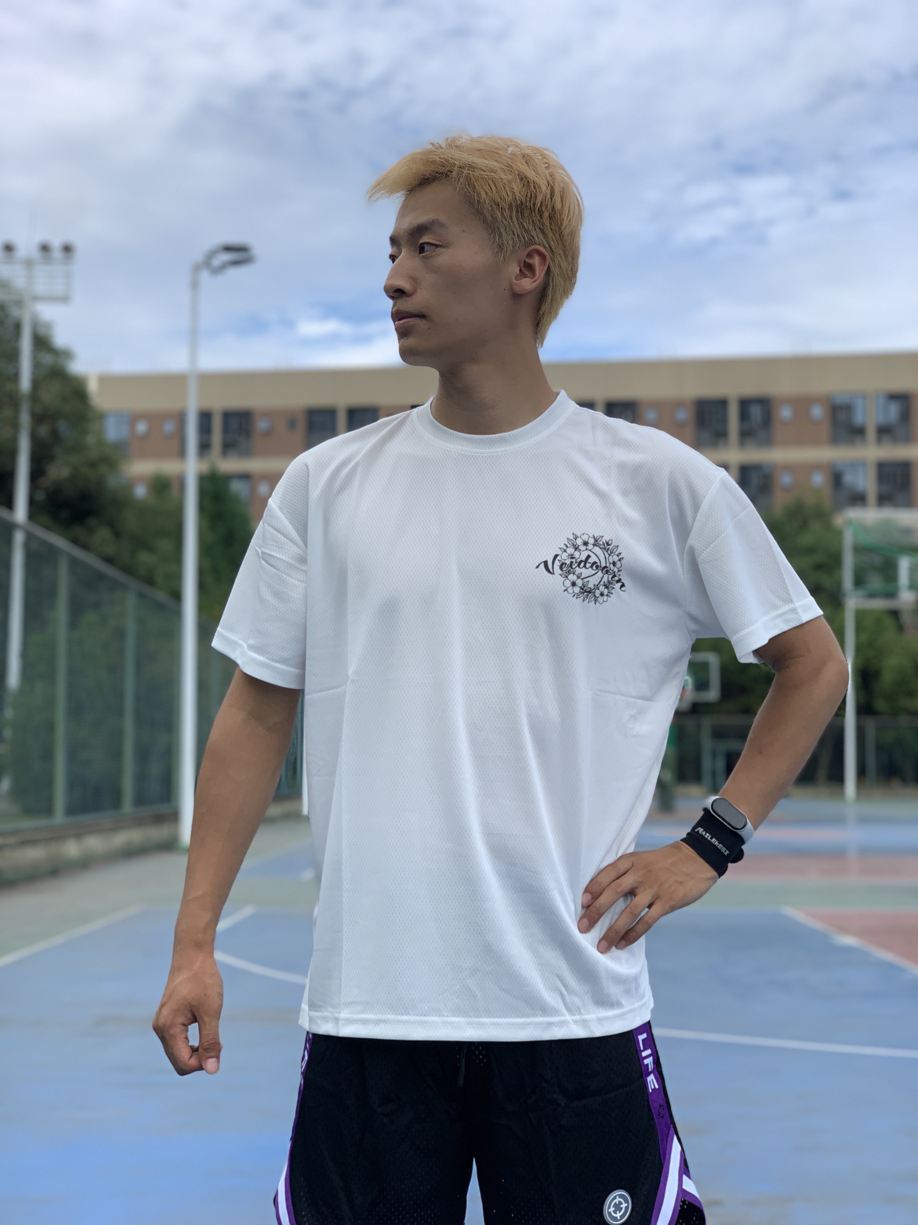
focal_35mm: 52
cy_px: 612
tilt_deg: +5.8
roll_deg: -0.1
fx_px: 1839
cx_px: 459
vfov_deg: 36.8
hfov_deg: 28.0
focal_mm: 6
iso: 16
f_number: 2.4
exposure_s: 1/607
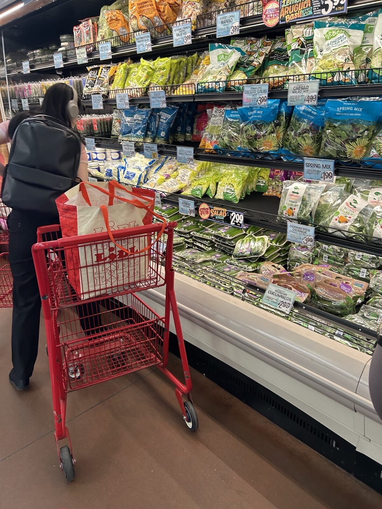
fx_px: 383
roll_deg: +0.9
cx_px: 191
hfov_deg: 53.1
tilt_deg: -19.6
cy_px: 254
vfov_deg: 67.3
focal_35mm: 26
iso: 125
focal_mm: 5.7
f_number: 1.5
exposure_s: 1/104
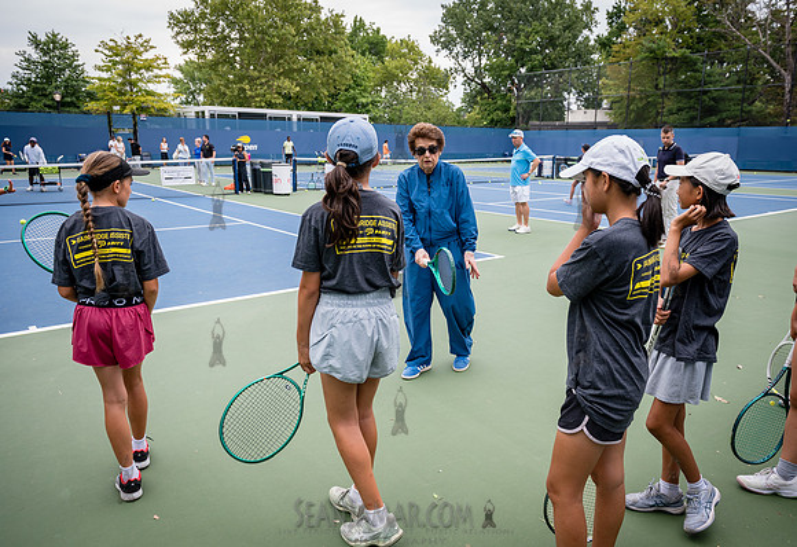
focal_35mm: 26
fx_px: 588
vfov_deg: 49.9
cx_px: 432
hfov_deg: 68.2
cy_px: 281
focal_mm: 24
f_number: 4.5
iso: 400
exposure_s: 1/500
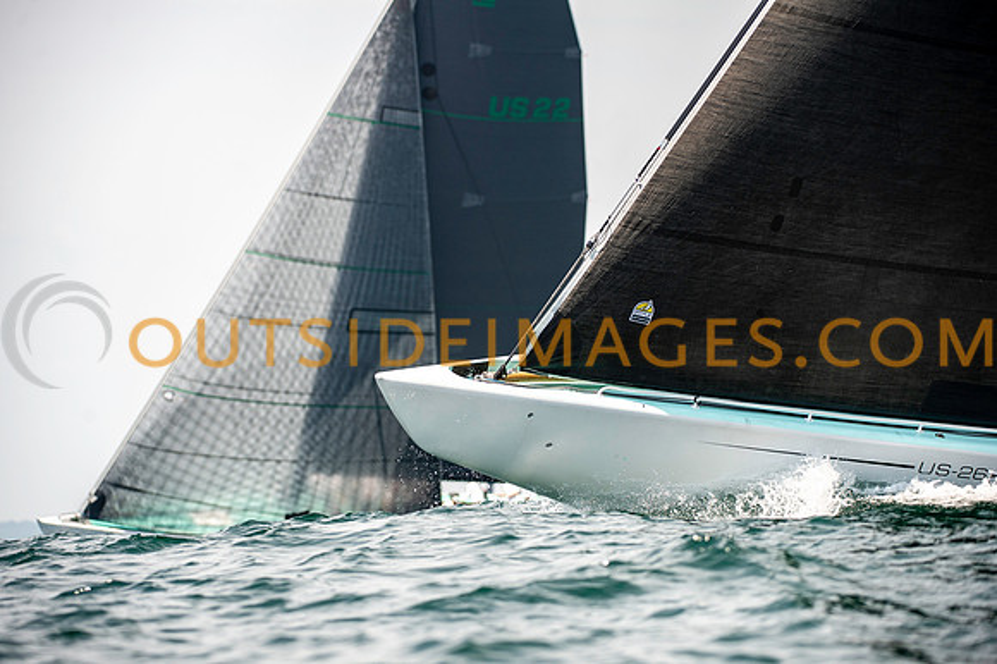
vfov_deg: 6.5
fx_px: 5822
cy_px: 333
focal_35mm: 210
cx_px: 483
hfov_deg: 9.8
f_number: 5
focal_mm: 200
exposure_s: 1/1250
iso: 400
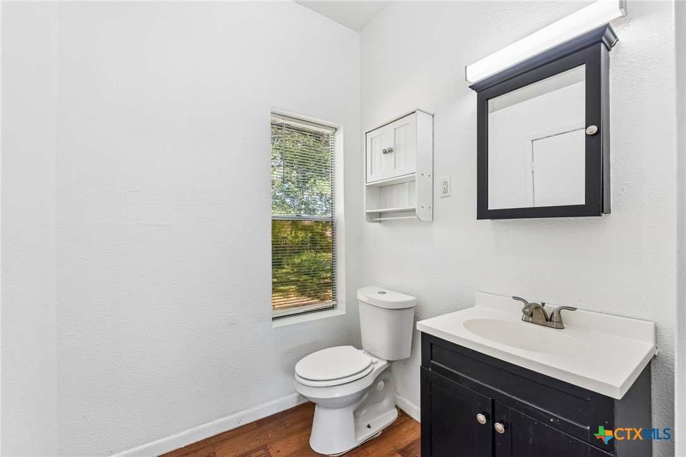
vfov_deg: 81.2
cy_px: 228
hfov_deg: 104.3
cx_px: 343
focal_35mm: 14
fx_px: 267
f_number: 8
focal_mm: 14
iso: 180
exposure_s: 1/15
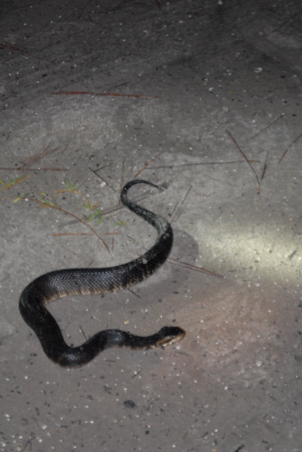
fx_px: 1225
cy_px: 226
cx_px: 151
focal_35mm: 98
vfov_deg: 20.9
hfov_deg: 14.1
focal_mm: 65
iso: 1100
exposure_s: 1/80
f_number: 2.8
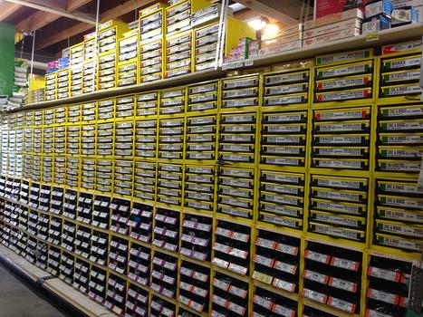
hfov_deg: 55.4
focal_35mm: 33
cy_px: 158
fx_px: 403
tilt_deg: -1.6
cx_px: 212
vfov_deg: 42.9
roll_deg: -3.4
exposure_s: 1/20
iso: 64
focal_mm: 4.12
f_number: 2.4
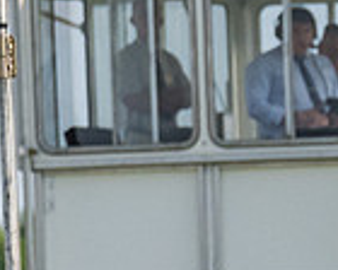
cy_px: 705
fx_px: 22908
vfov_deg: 0.7
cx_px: 676
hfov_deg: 0.8
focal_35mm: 2290
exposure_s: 1/6400
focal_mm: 200
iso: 500
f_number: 4
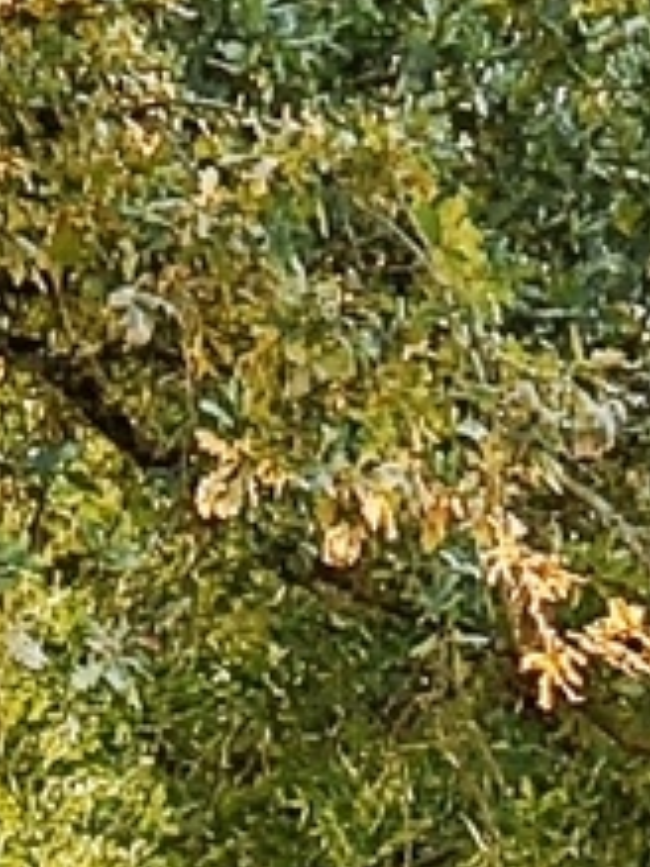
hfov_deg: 3.0
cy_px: 2559
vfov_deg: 3.9
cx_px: -686
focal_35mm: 499
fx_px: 12505
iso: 50
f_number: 2
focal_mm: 7.06
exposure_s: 1/110
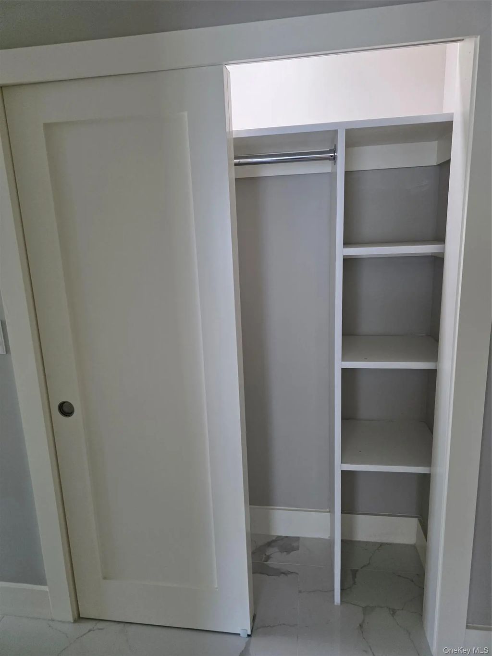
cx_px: 246
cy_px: 328
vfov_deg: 73.9
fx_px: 436
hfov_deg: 58.9
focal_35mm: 23
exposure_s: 1/120
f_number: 1.7
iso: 200
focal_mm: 6.3
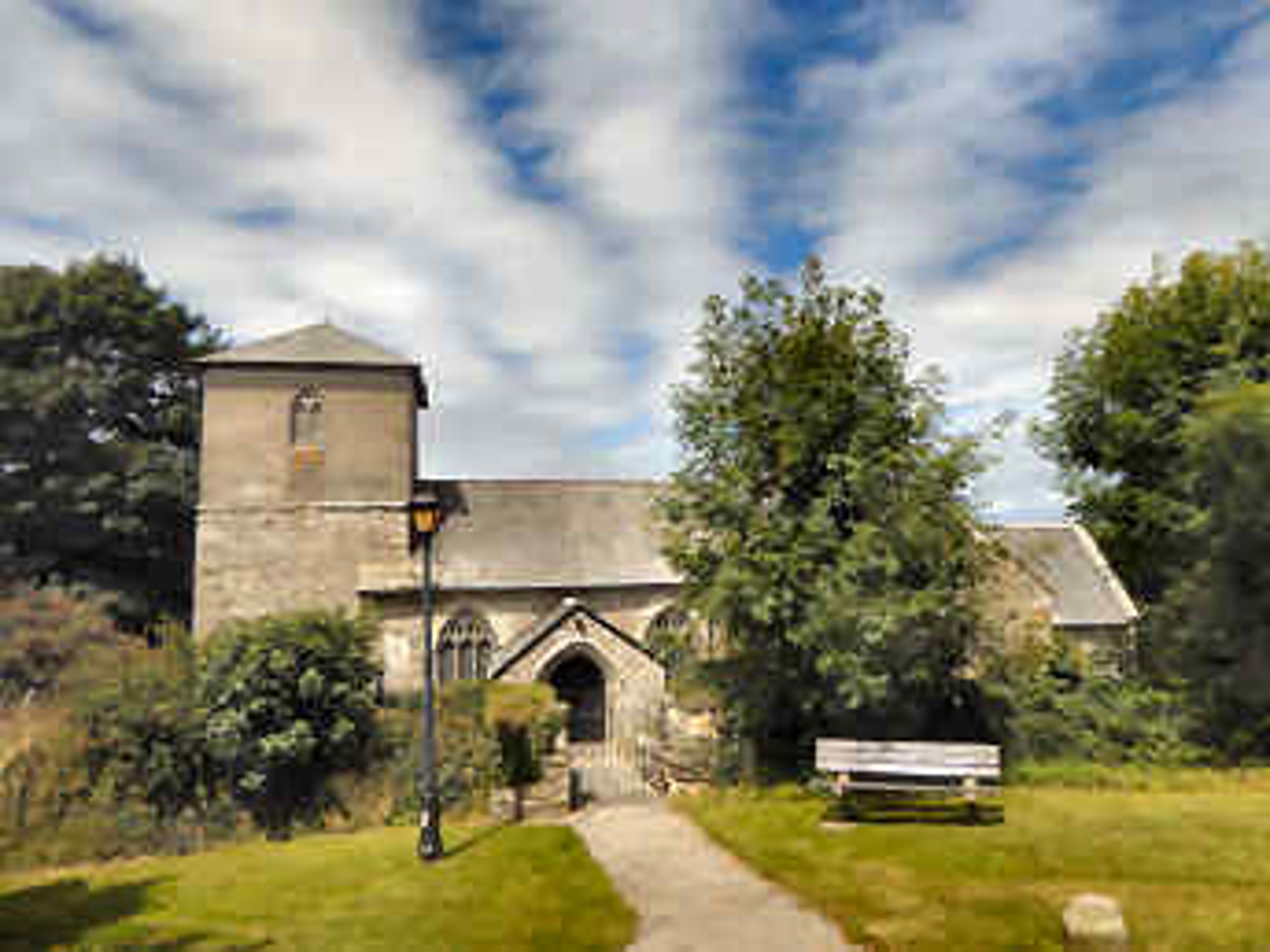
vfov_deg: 54.9
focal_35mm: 25
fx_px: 917
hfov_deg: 69.4
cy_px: 476
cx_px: 635
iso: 100
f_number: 3.3
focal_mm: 4.3
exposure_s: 1/1300
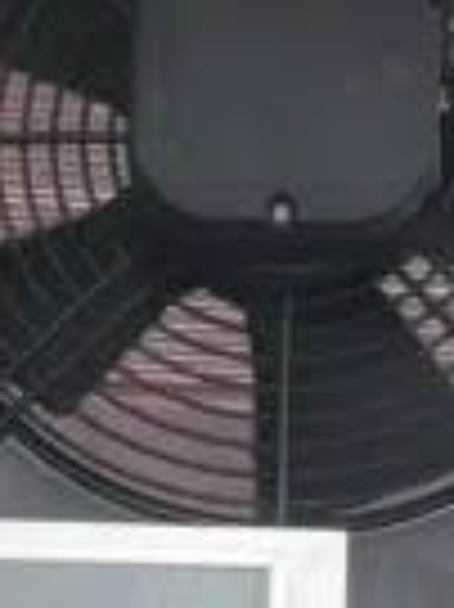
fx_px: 1296
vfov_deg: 26.2
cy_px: 212
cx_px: 301
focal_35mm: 74
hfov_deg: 19.8
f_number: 1.8
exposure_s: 1/100
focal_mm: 7
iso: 320
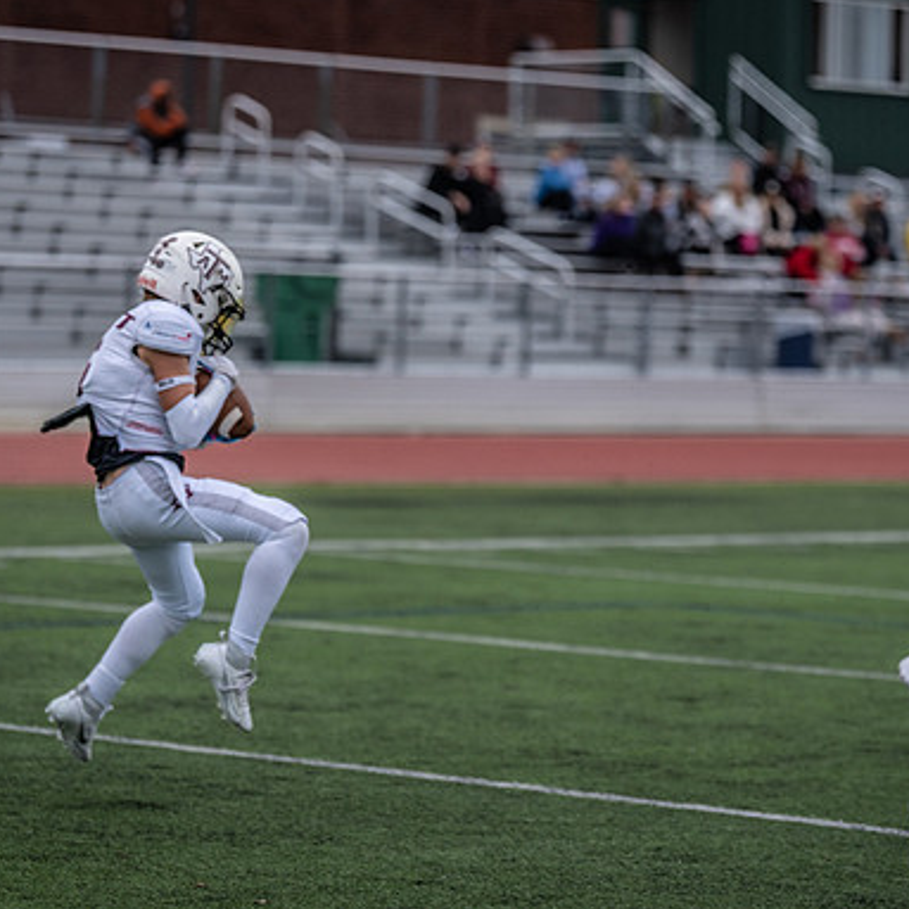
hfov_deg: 10.5
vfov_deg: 10.5
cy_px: 454
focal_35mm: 166
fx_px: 4932
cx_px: 506
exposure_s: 1/1250
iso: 640
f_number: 2.8
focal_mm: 124
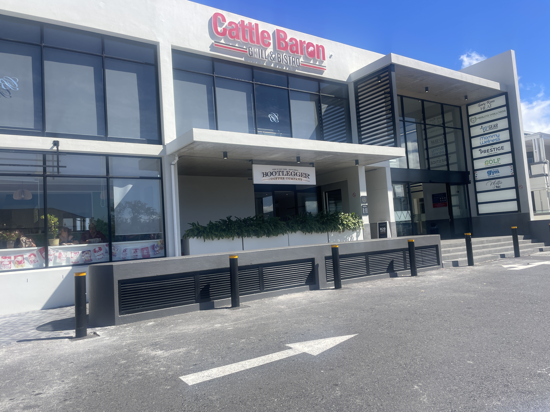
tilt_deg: +4.8
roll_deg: +3.4
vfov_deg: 53.1
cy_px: 206
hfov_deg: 67.3
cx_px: 275
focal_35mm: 26
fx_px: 413
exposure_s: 1/2817
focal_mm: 4.2
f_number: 1.6
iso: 32
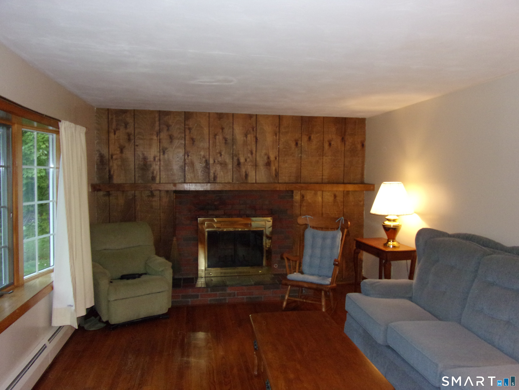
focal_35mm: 24
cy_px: 195
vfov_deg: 56.8
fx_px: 360
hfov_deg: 71.6
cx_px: 260
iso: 250
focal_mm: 4.3
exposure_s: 1/34
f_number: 3.3
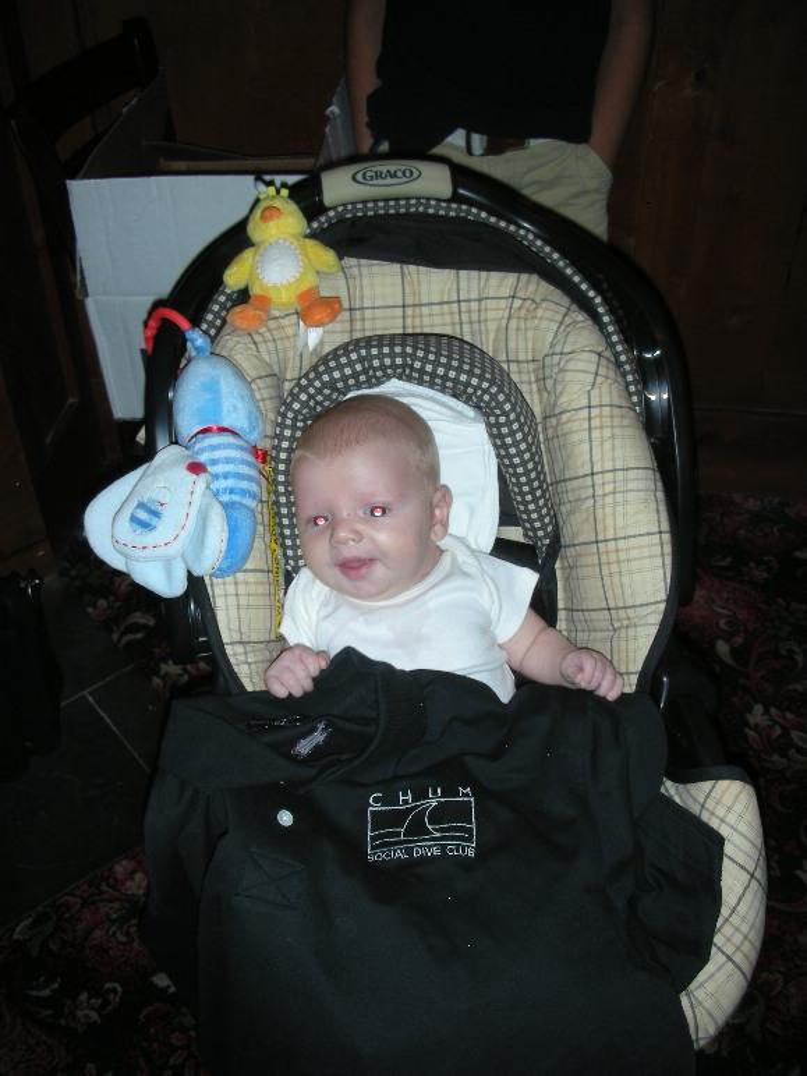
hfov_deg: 40.7
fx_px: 1088
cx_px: 404
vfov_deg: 52.6
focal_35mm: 35
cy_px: 538
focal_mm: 5.8
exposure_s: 1/60
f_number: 2.8
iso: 50
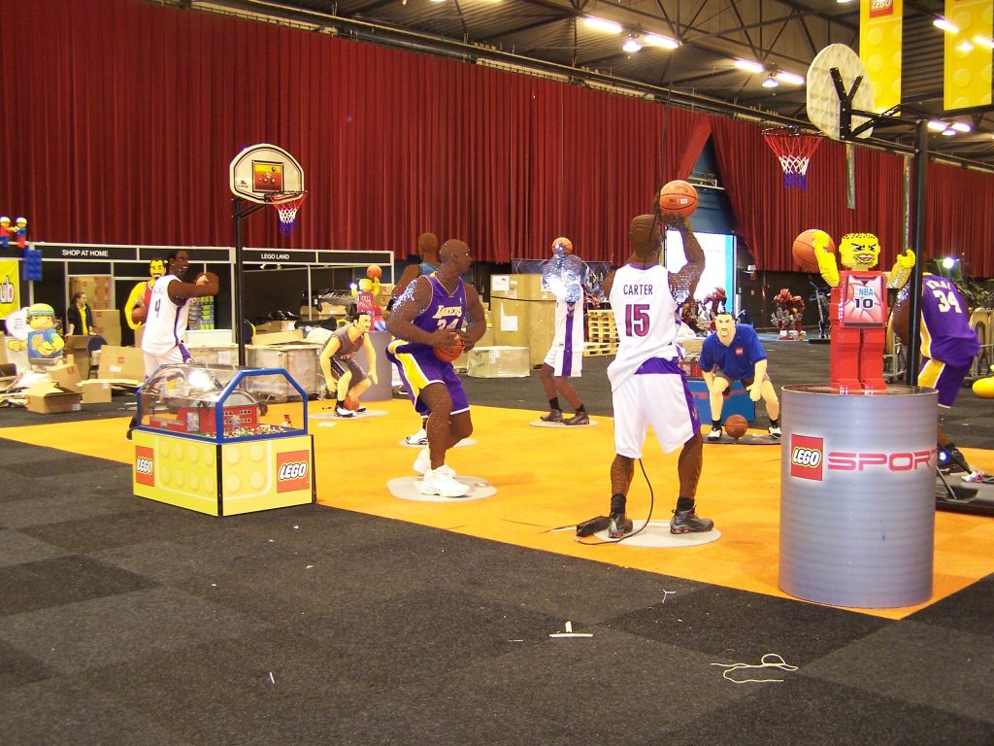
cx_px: 497
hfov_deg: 49.0
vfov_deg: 37.7
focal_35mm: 38
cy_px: 373
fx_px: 1091
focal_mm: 6.3
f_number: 2.8
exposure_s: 1/6
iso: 140
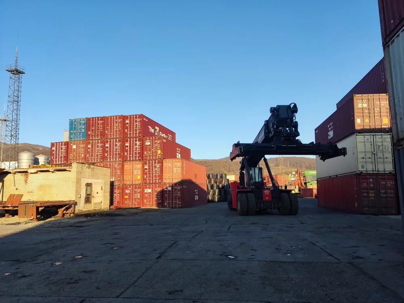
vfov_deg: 54.9
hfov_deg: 69.4
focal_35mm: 25
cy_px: 152
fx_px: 292
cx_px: 202
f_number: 1.79
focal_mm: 4.71
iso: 50
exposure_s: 1/615
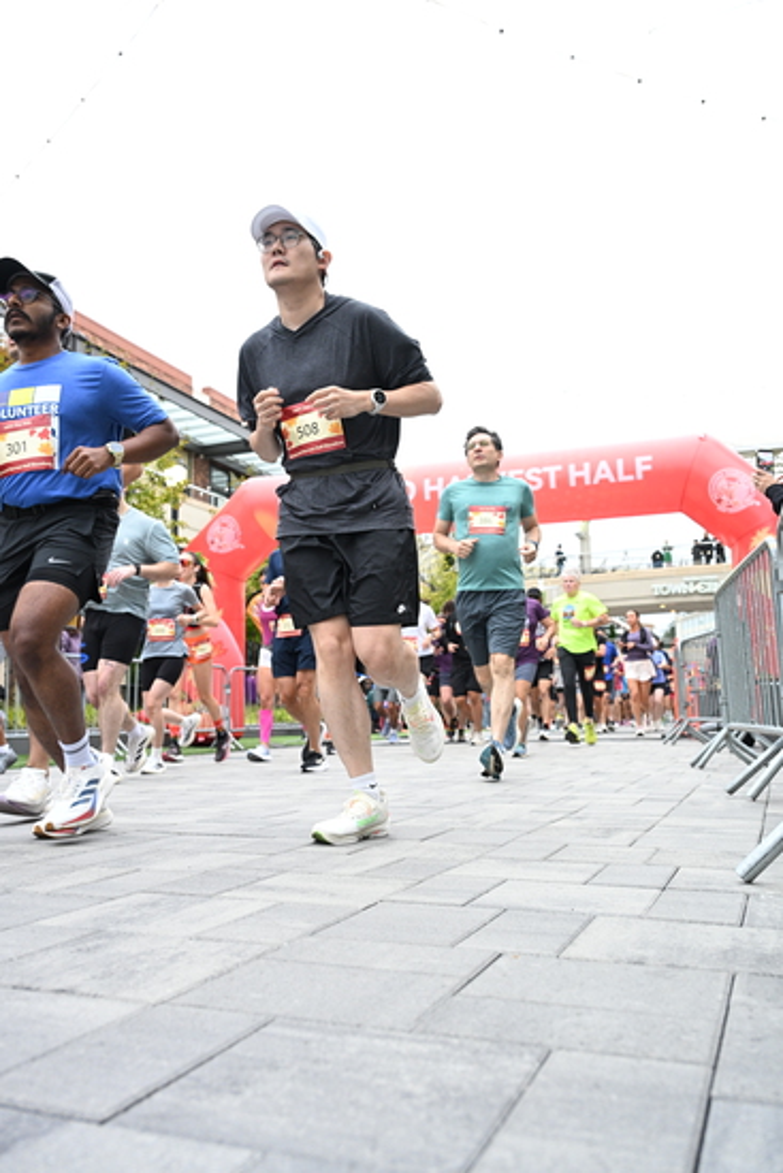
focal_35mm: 30
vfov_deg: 61.1
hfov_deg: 43.0
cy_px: 586
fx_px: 994
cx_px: 392
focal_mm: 30.5
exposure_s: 1/640
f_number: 4
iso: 2000
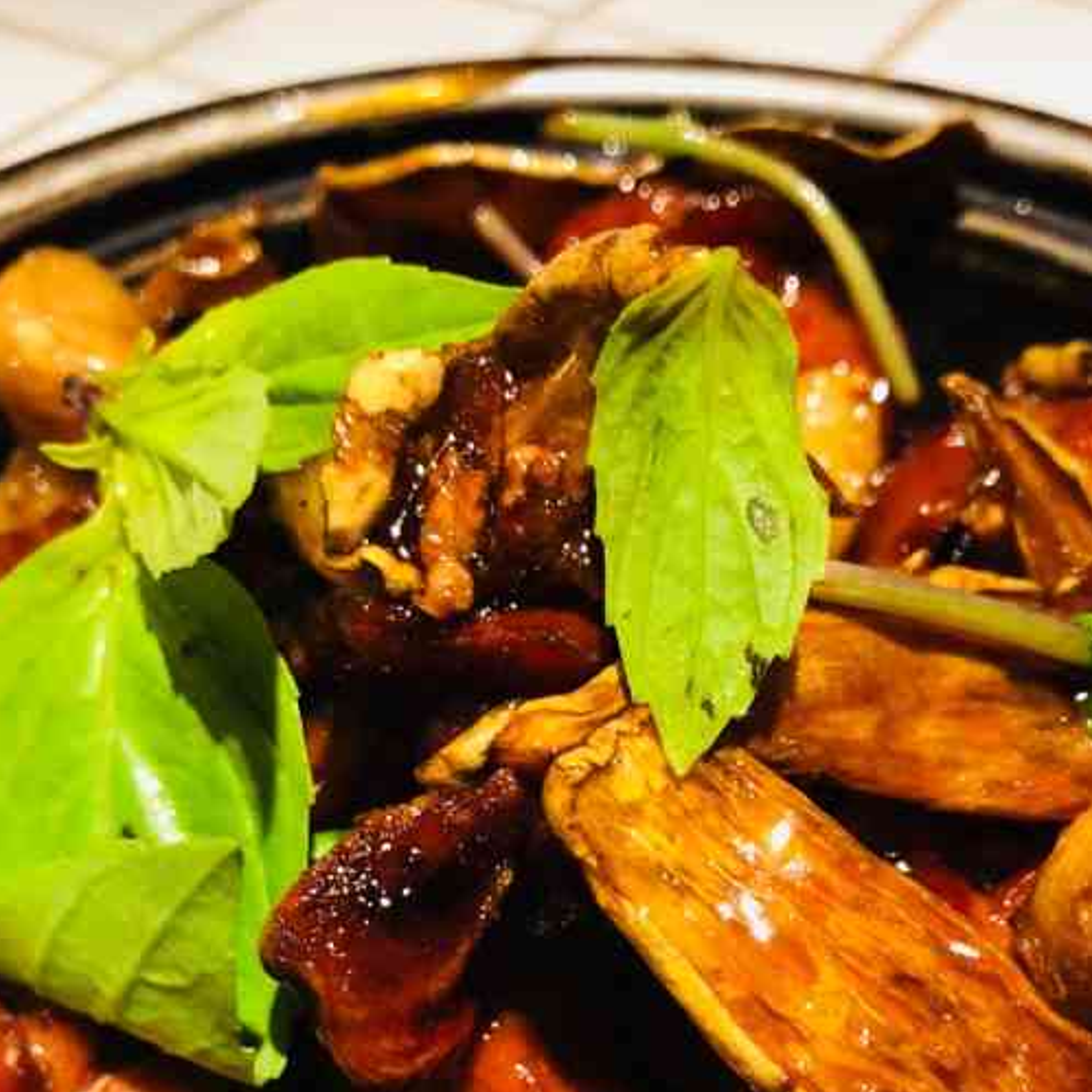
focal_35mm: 48
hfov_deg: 35.3
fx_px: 1713
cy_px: 874
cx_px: 645
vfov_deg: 34.3
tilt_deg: -49.6
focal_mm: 3.99
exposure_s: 1/17
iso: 64
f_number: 1.8
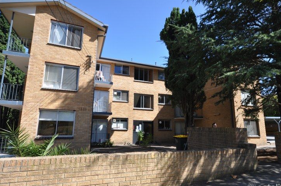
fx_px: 156
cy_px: 98
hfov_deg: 84.0
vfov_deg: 61.7
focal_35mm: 20
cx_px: 142
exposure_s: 1/250
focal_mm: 12
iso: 200
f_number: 8
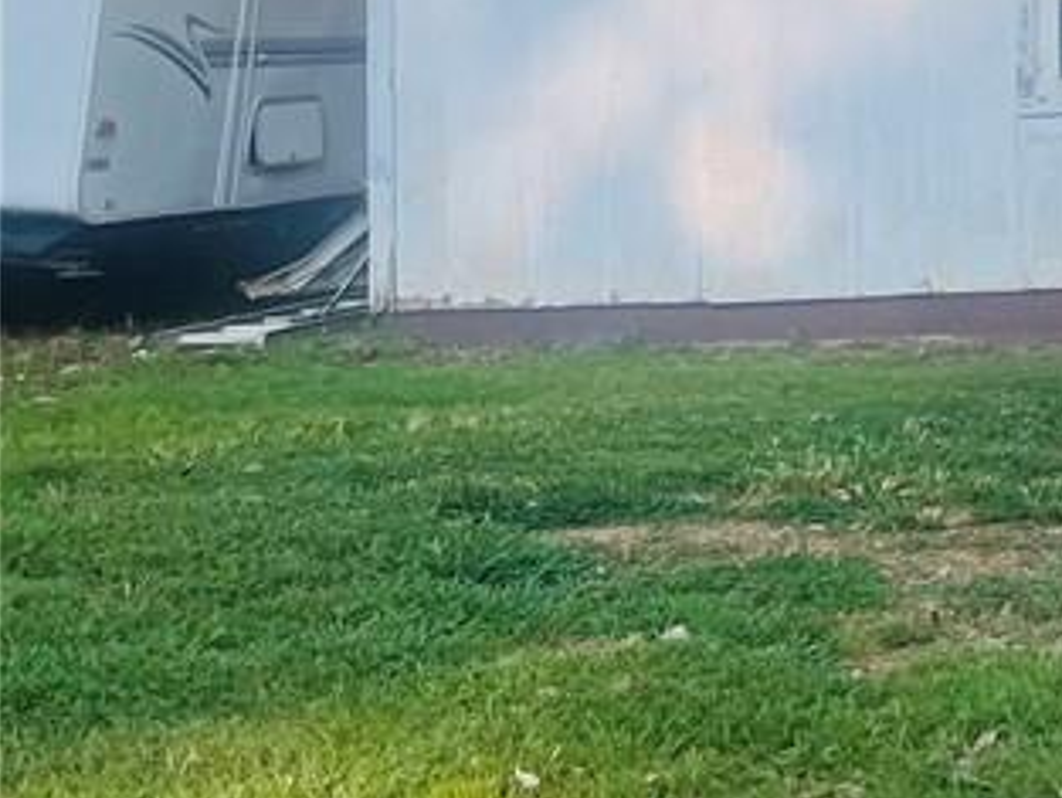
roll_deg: +1.1
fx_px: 2609
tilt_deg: +6.9
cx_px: 1734
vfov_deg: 16.5
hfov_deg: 19.2
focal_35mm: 85
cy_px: -231
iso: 50
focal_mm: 5.7
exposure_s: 1/909
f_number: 1.5
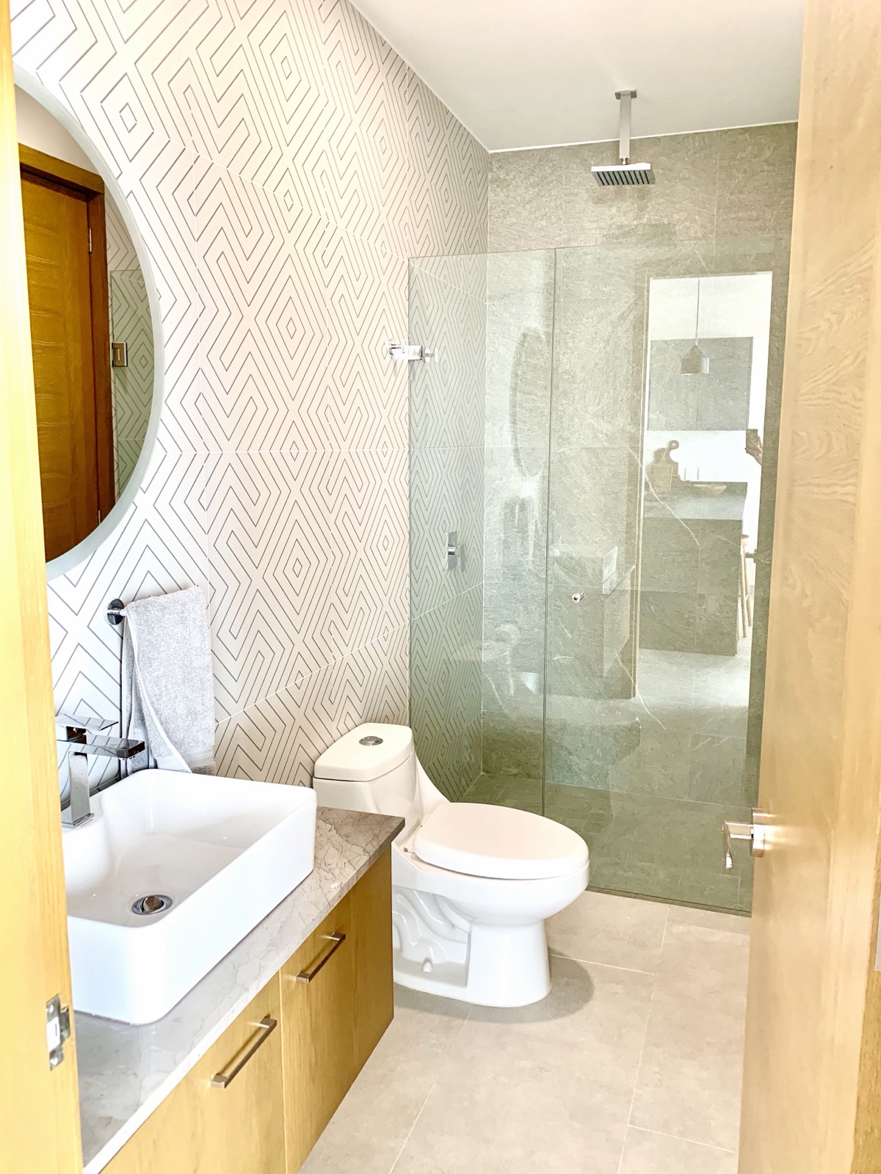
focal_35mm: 26
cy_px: 587
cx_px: 440
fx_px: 882
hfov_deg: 53.1
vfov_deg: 67.3
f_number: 1.8
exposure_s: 1/60
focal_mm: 4.25
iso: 80
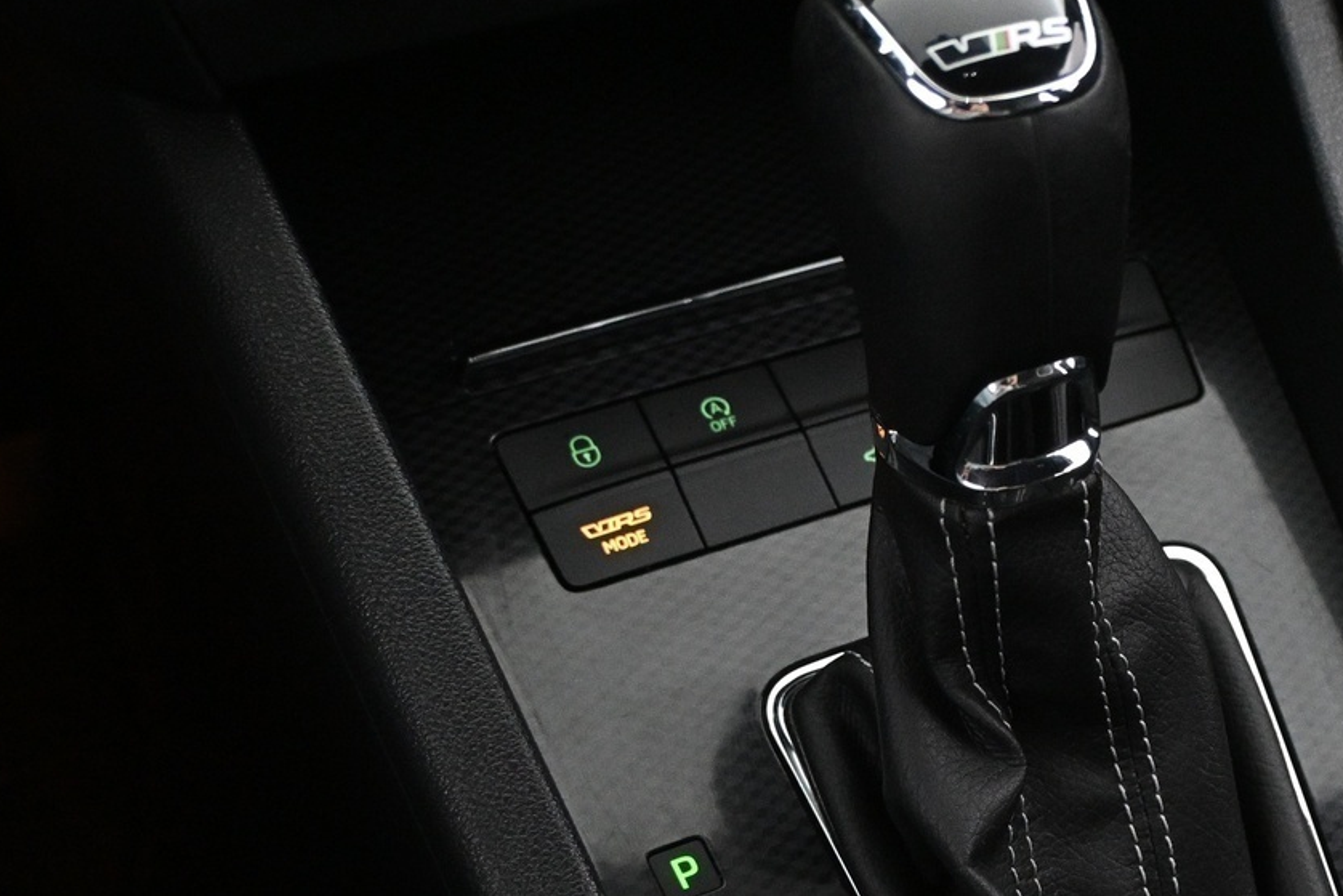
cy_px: 649
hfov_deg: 32.9
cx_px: 1043
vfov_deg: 22.7
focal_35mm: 59
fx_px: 2218
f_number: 3.8
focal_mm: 20.5
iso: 4500
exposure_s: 1/60
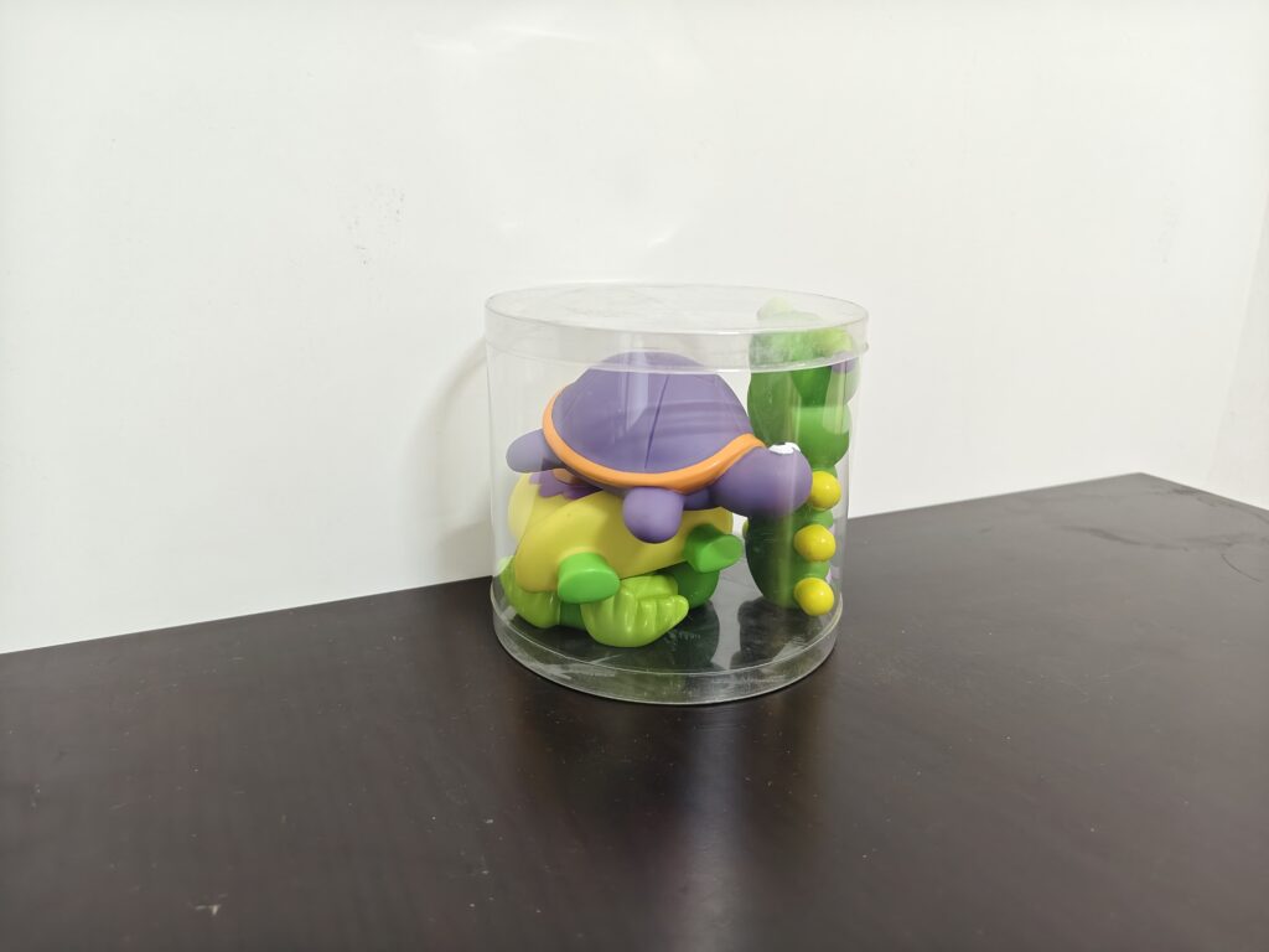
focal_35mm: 23
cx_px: 634
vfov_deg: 58.9
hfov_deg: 73.9
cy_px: 476
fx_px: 843
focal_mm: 5.56
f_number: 1.88
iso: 1131
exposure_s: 1/50
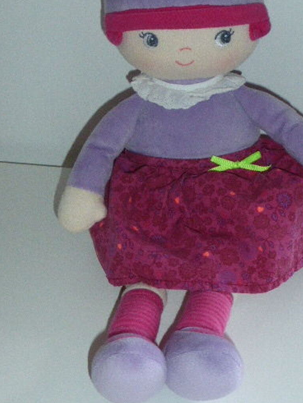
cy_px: 162
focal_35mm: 60
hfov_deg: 24.4
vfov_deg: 32.1
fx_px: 700
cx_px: 182
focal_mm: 7.9
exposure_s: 1/125
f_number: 4.1
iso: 640
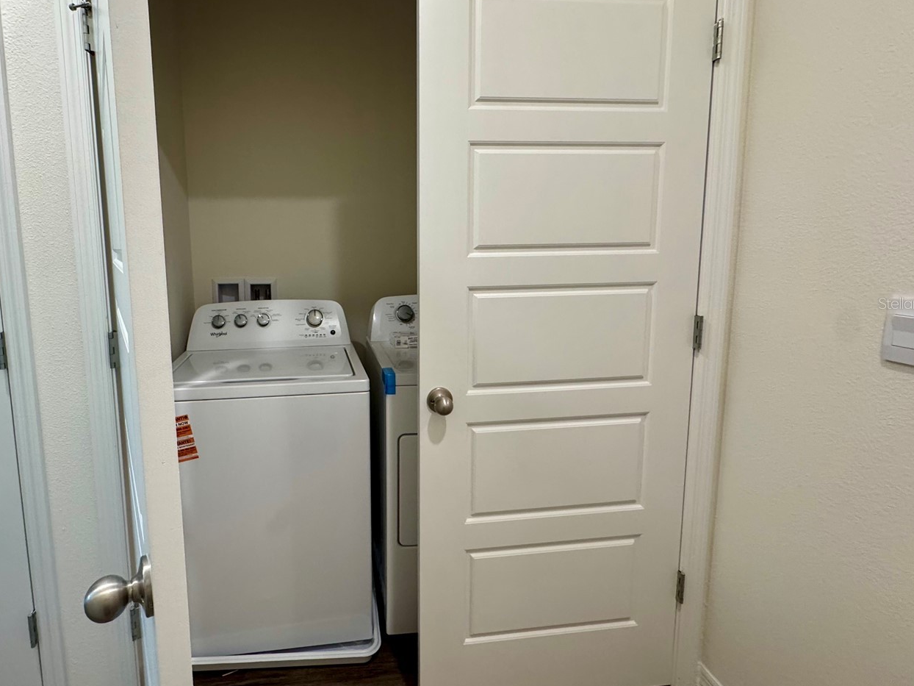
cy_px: 303
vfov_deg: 71.3
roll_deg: +1.0
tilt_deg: -7.8
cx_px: 360
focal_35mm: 18
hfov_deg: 86.5
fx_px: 475
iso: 250
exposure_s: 1/120
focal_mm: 2.22
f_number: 2.2
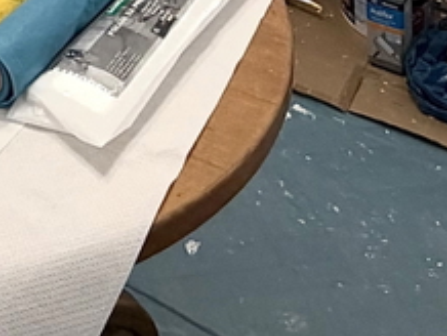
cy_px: -572
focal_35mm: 77
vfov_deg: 12.5
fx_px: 995
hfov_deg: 24.2
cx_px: -2
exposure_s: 1/100
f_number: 2.2
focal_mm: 2.22
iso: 200
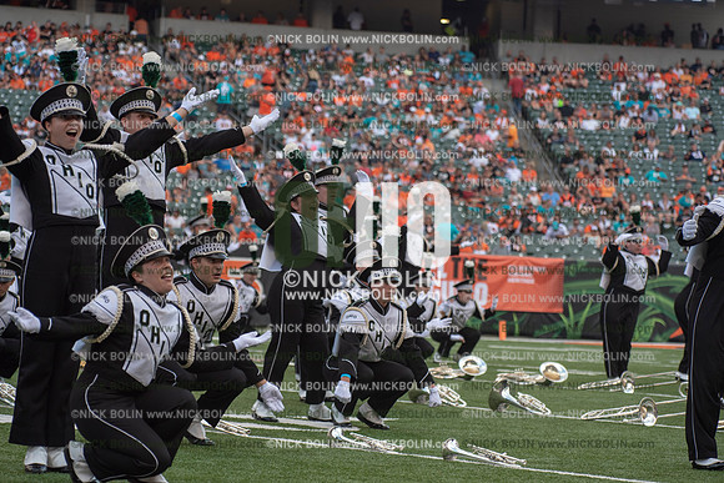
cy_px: 242
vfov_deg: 9.8
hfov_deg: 14.7
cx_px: 362
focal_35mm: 140
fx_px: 2816
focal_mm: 140
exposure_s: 1/1250
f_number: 5.6
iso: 400
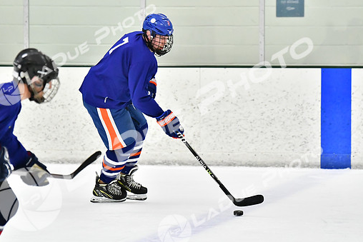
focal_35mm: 257
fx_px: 2592
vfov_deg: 5.4
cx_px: 156
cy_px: 126
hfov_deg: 8.0
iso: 6400
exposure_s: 1/1600
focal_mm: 150
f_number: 2.8
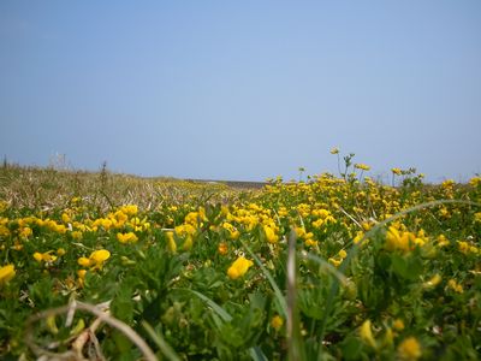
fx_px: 459
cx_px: 240
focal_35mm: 33
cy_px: 180
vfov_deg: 42.9
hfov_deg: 55.4
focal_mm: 5.9
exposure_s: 1/320
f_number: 8
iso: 100
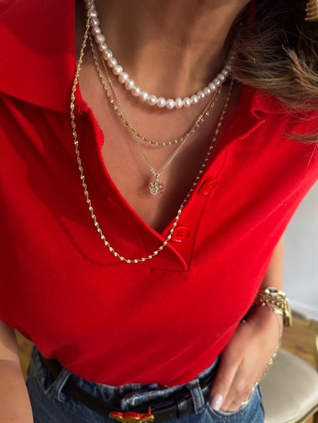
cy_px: 212
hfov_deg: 56.8
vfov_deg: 71.6
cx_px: 159
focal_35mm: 24
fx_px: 294
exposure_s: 1/120
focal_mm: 6.76
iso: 80
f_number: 1.8
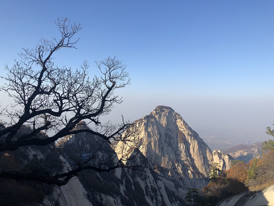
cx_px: 137
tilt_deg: -1.4
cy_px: 103
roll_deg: -1.2
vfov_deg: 49.7
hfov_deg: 63.4
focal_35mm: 28
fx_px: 222
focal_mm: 3.99
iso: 20
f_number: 1.8
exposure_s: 1/1412
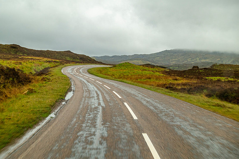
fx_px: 412
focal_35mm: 62
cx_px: 120
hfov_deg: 32.4
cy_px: 80
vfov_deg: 21.9
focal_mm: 22.57
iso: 200
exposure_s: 1/80
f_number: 8
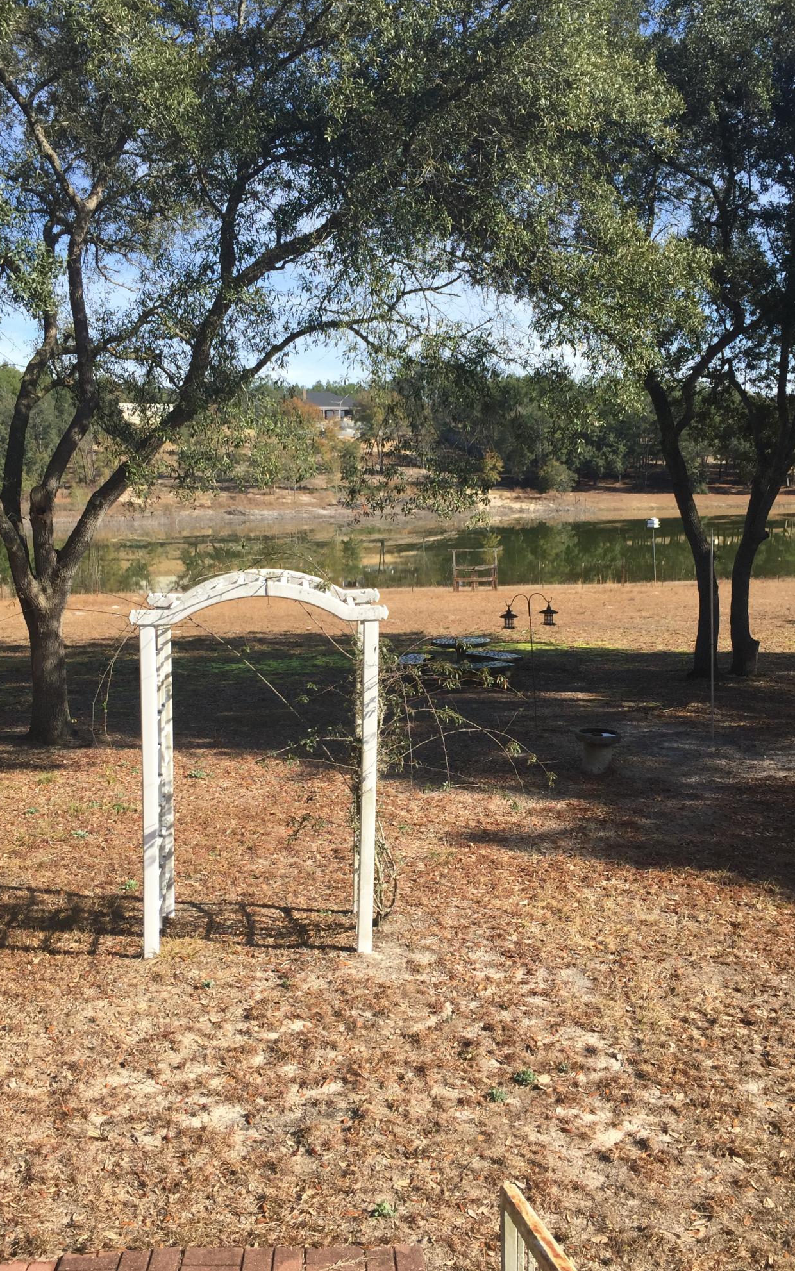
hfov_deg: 40.6
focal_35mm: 31
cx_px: 384
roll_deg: +1.1
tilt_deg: -6.7
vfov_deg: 61.2
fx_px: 1074
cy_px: 634
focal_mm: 4.15
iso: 32
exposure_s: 1/942
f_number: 2.2
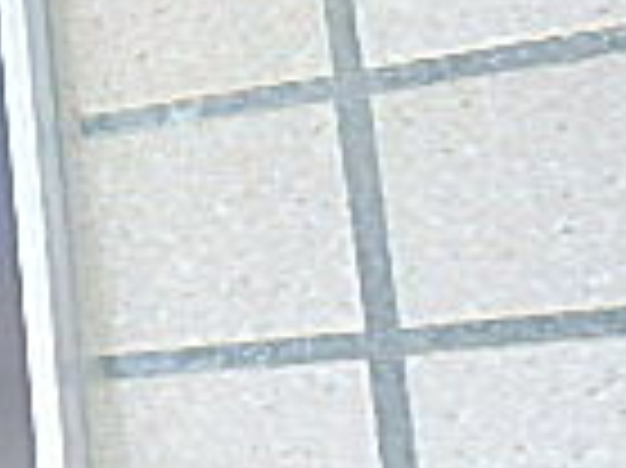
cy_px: 230
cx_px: -694
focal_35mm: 97
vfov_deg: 15.2
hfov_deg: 15.4
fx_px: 1753
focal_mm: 3.7
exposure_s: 1/125
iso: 125
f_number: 3.5
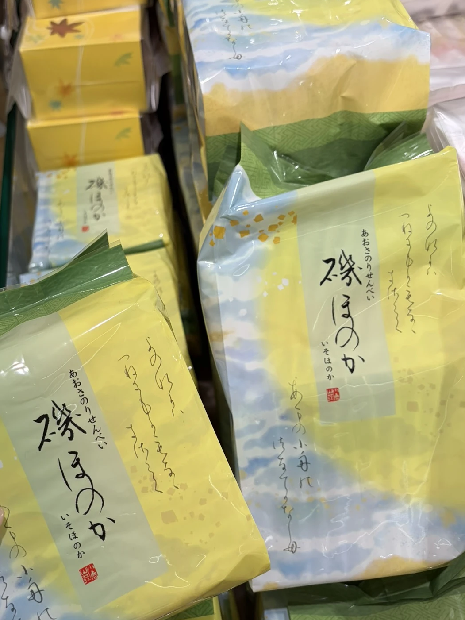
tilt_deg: -46.5
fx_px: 681
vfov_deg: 48.8
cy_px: 266
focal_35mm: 38
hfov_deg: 37.5
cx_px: 181
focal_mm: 5.96
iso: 32
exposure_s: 1/123
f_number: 1.6
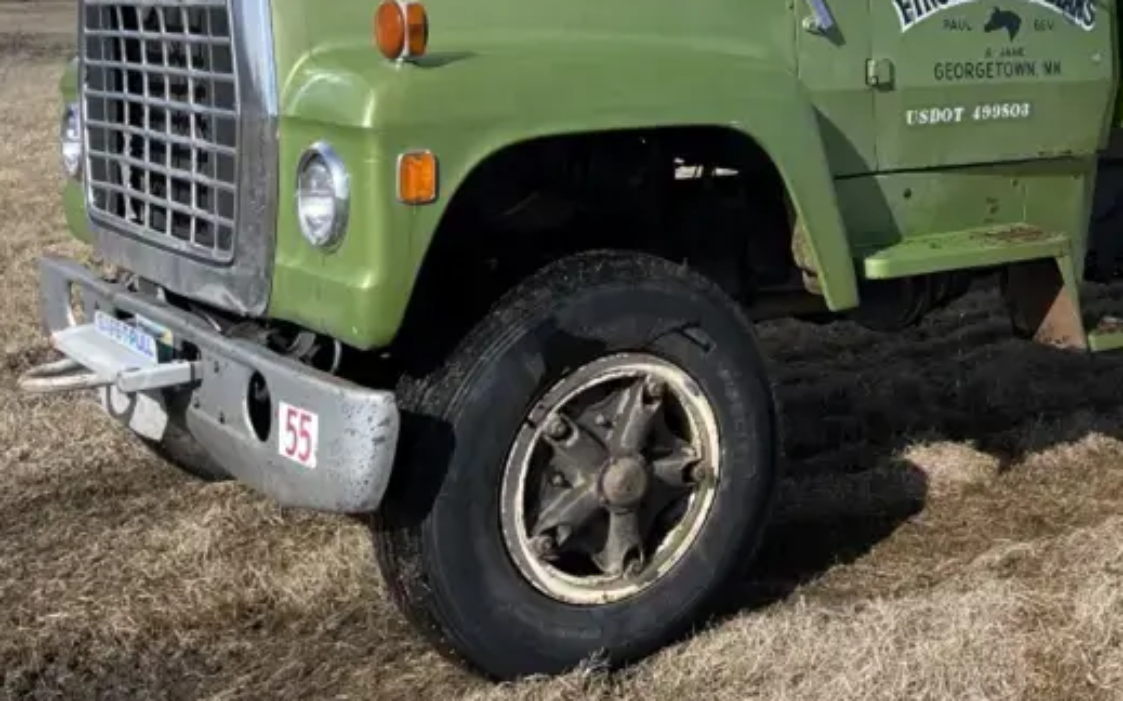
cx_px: 915
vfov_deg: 25.4
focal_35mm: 49
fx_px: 1499
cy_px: 58
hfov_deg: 39.3
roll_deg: -0.4
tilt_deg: -3.7
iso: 32
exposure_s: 1/3788
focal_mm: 5.1
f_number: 1.6
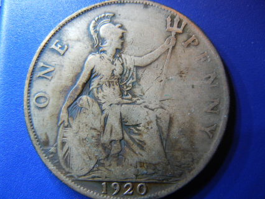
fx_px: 237
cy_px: 102
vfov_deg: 45.4
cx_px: 132
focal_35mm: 31
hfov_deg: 58.4
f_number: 3.5
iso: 160
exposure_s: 1/60.2
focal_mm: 5.4
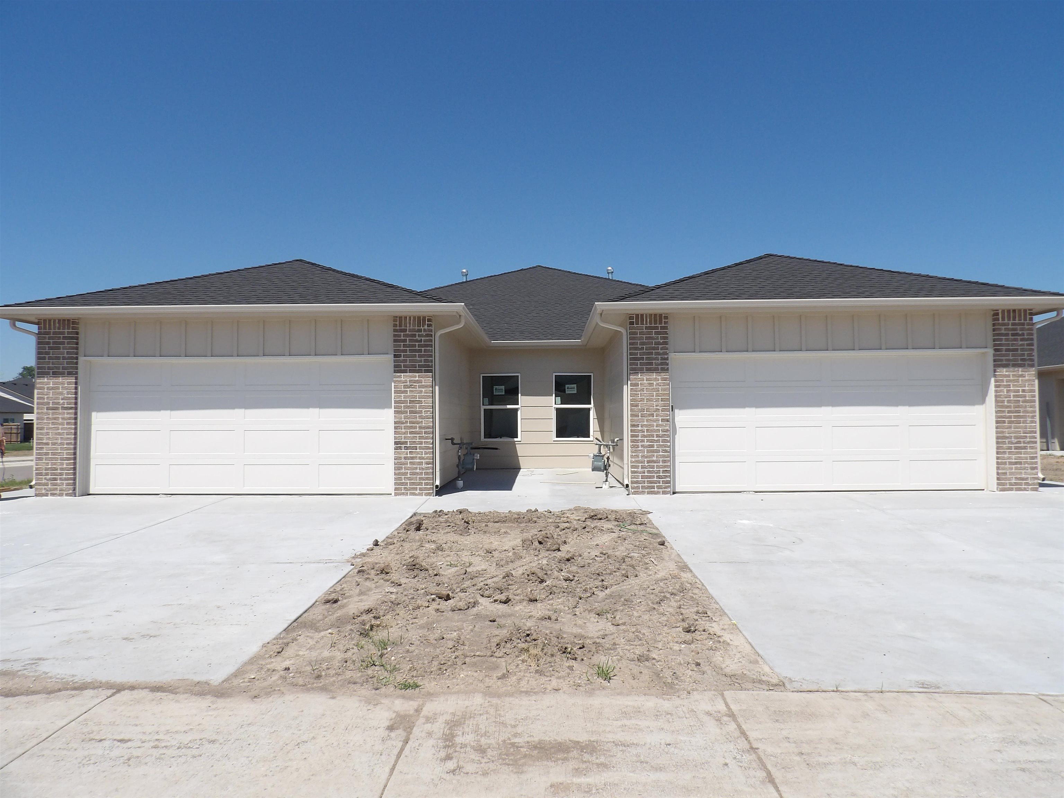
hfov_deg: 71.6
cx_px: 532
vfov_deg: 56.8
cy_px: 399
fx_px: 738
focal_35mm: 24
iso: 100
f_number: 4.6
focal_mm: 4.3
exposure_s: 1/816
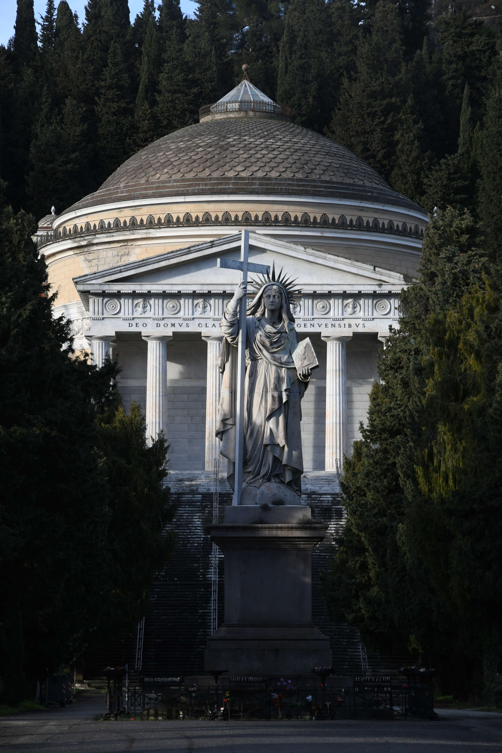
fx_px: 2656
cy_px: 376
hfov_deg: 10.8
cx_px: 251
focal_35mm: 127
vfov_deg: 16.1
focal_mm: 85
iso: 400
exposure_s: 1/500
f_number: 7.1
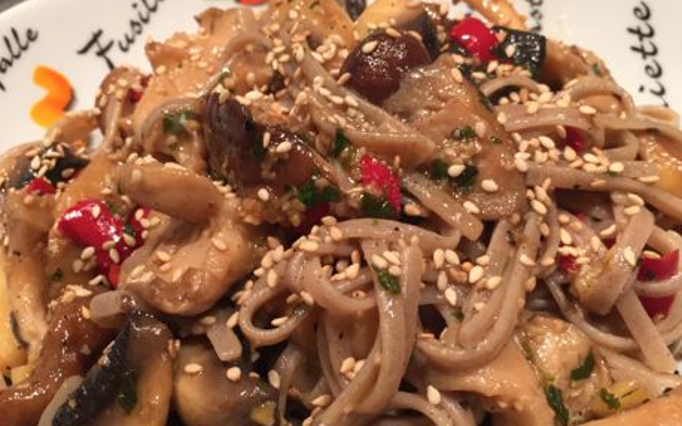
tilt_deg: -39.1
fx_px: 799
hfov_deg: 46.2
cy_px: 201
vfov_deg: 29.8
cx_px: 350
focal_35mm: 43
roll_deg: +2.7
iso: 125
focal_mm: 4.15
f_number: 2.2
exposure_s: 1/33
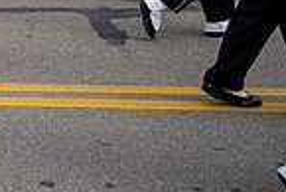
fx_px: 763
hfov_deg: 17.1
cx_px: -239
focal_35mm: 96
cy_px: -116
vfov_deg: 13.3
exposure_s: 1/1600
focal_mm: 24
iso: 125
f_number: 4
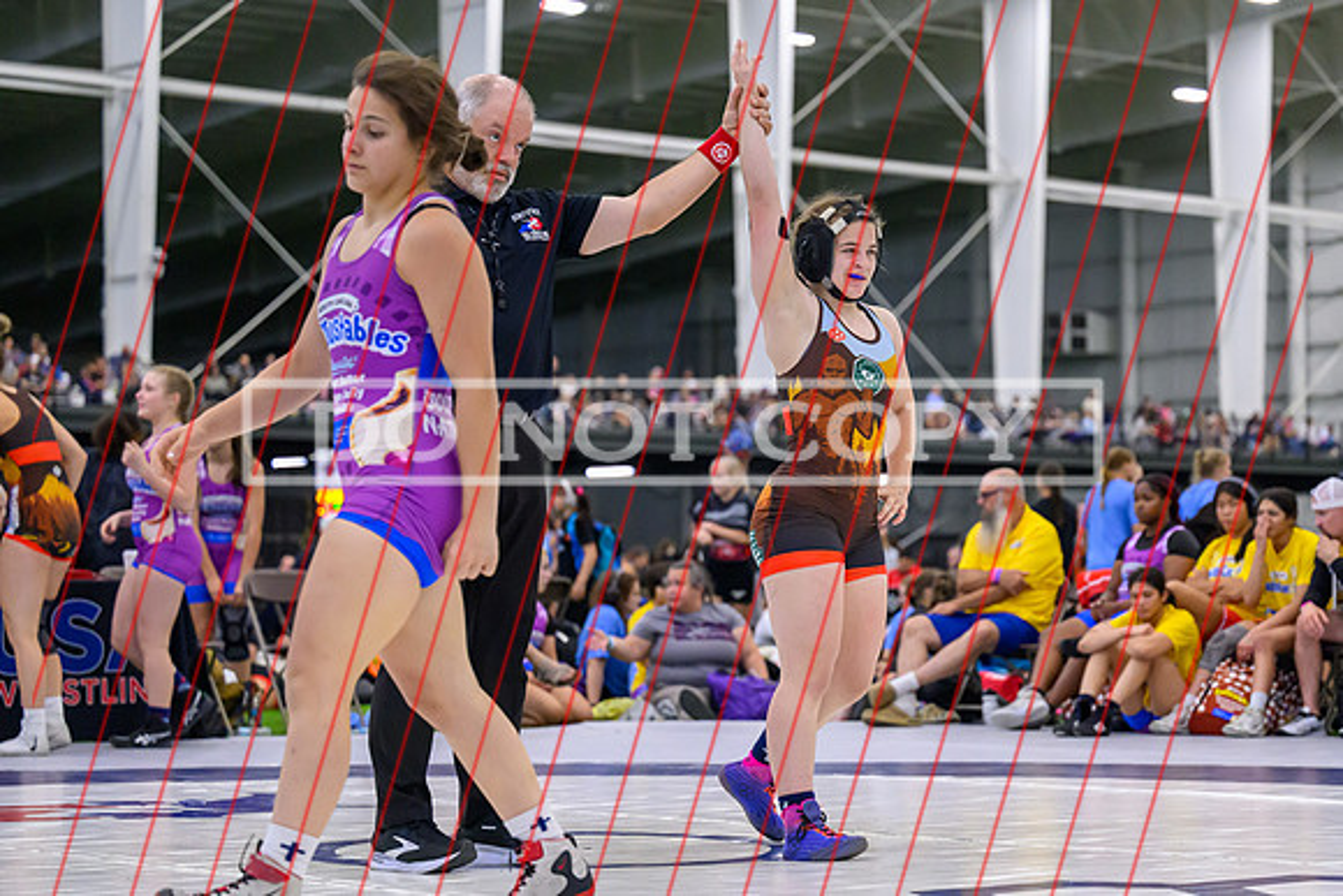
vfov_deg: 14.6
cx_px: 852
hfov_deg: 21.6
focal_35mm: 94
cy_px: 448
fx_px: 3505
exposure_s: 1/640
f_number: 2.8
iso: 6400
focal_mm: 74
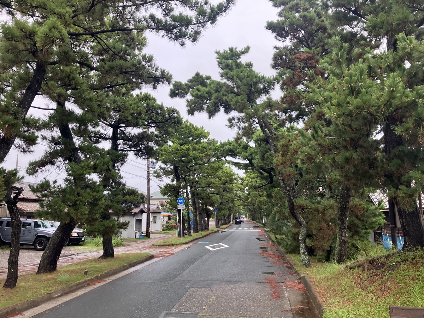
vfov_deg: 49.7
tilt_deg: +7.9
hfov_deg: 63.4
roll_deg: +1.4
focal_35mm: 28
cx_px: 212
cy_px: 159
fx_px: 343
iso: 80
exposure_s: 1/121
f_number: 1.8
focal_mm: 3.99
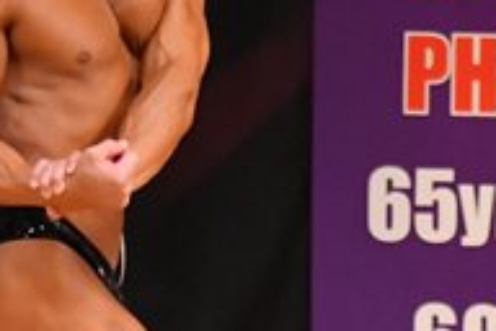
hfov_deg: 1.8
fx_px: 15843
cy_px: 212
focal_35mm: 1150
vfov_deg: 1.2
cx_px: 87
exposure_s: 1/400
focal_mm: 190
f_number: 5.6
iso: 5600
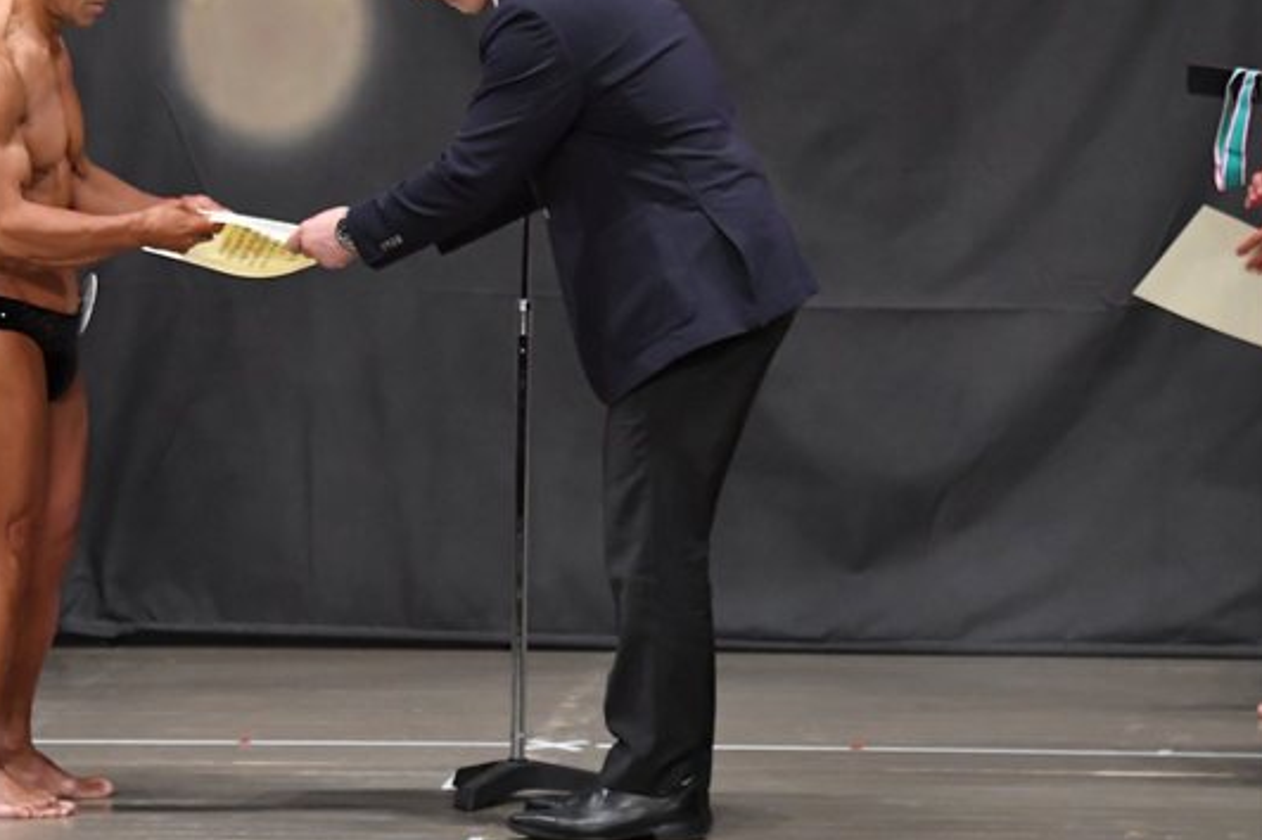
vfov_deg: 4.3
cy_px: 299
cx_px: 355
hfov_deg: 6.5
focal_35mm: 316
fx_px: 11070
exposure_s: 1/400
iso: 5000
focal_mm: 145
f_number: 5.6
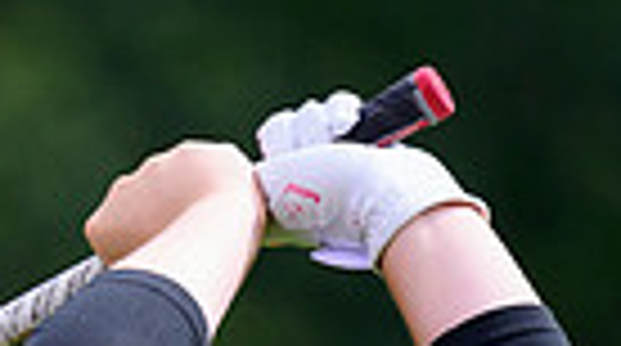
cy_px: 511
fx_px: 30979
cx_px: -462
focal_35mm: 1885
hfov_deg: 1.1
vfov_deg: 0.6
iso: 1250
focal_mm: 400
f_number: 5.6
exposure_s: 1/2500
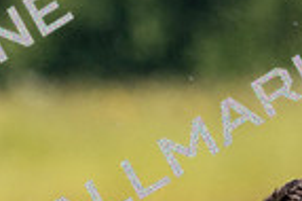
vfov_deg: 0.6
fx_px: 20395
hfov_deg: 0.8
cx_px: -302
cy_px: 379
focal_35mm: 2434
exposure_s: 1/2500
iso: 220
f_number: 4.5
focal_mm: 400
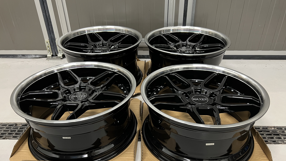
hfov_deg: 66.1
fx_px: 220
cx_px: 142
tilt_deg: -33.5
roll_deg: +0.8
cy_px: 98
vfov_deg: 40.0
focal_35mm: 29
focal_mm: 5.7
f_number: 1.5
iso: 200
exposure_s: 1/50
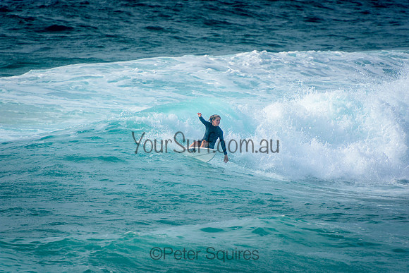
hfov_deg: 3.4
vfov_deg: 2.3
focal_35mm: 600
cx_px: 204
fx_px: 6818
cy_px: 136
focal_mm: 400
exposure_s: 1/2000
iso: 280
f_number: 5.6
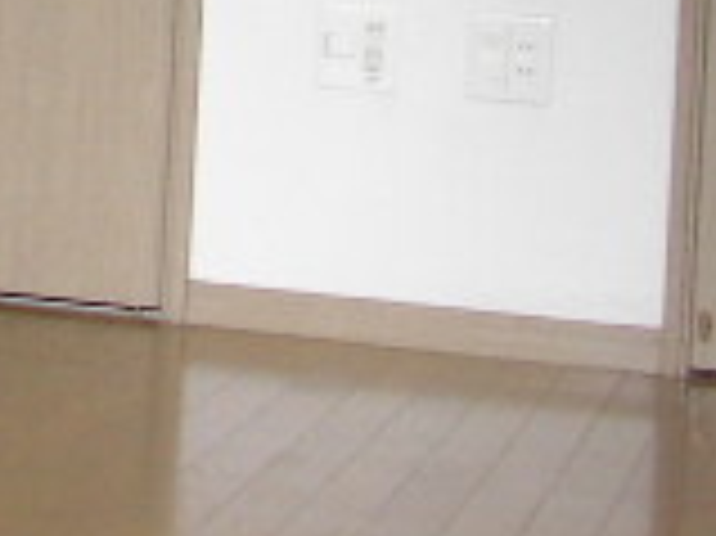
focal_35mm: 153
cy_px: -504
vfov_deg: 9.1
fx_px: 3162
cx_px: -401
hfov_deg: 12.2
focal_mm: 5.8
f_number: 2.9
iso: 100
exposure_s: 1/37.4
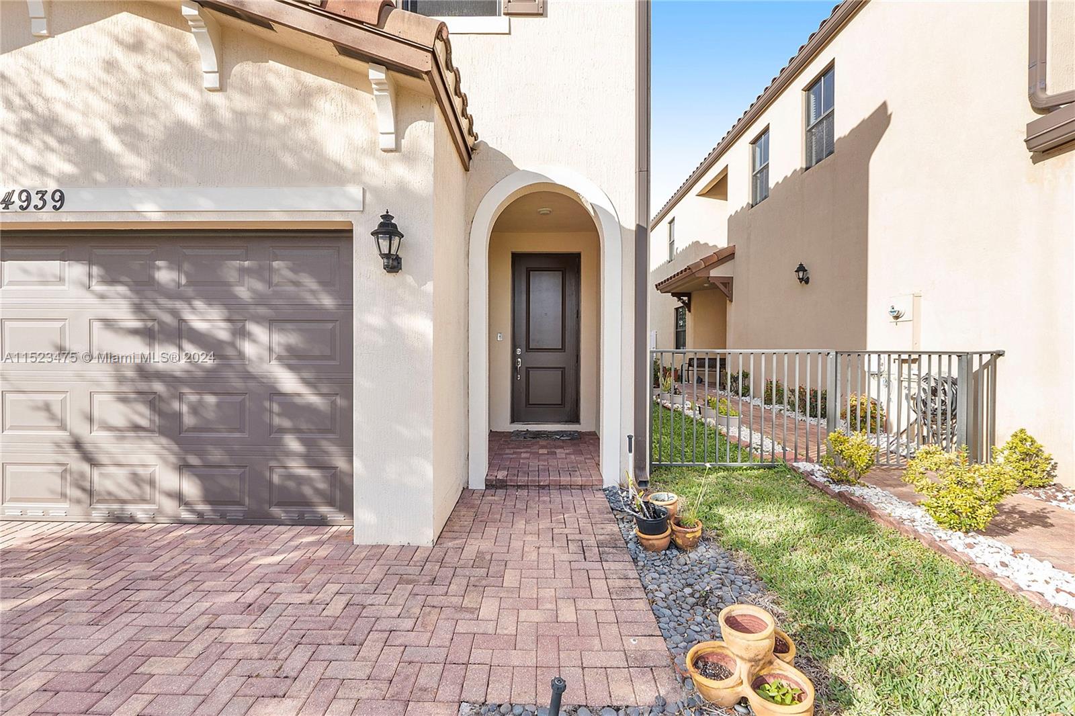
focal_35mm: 15
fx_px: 448
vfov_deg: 77.3
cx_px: 538
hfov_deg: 100.4
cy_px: 358
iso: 200
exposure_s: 1/125
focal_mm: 10
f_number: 9
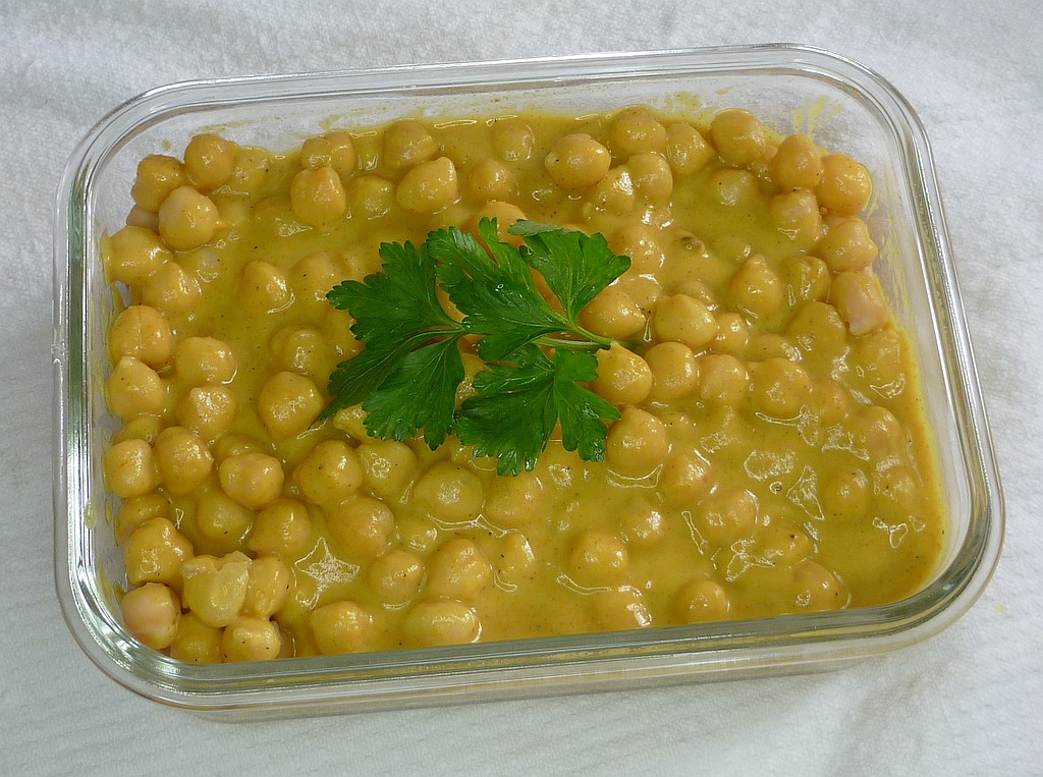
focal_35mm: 55
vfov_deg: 26.5
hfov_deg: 35.0
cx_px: 522
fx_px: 1653
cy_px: 388
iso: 80
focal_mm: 6.4
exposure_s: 1/50
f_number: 3
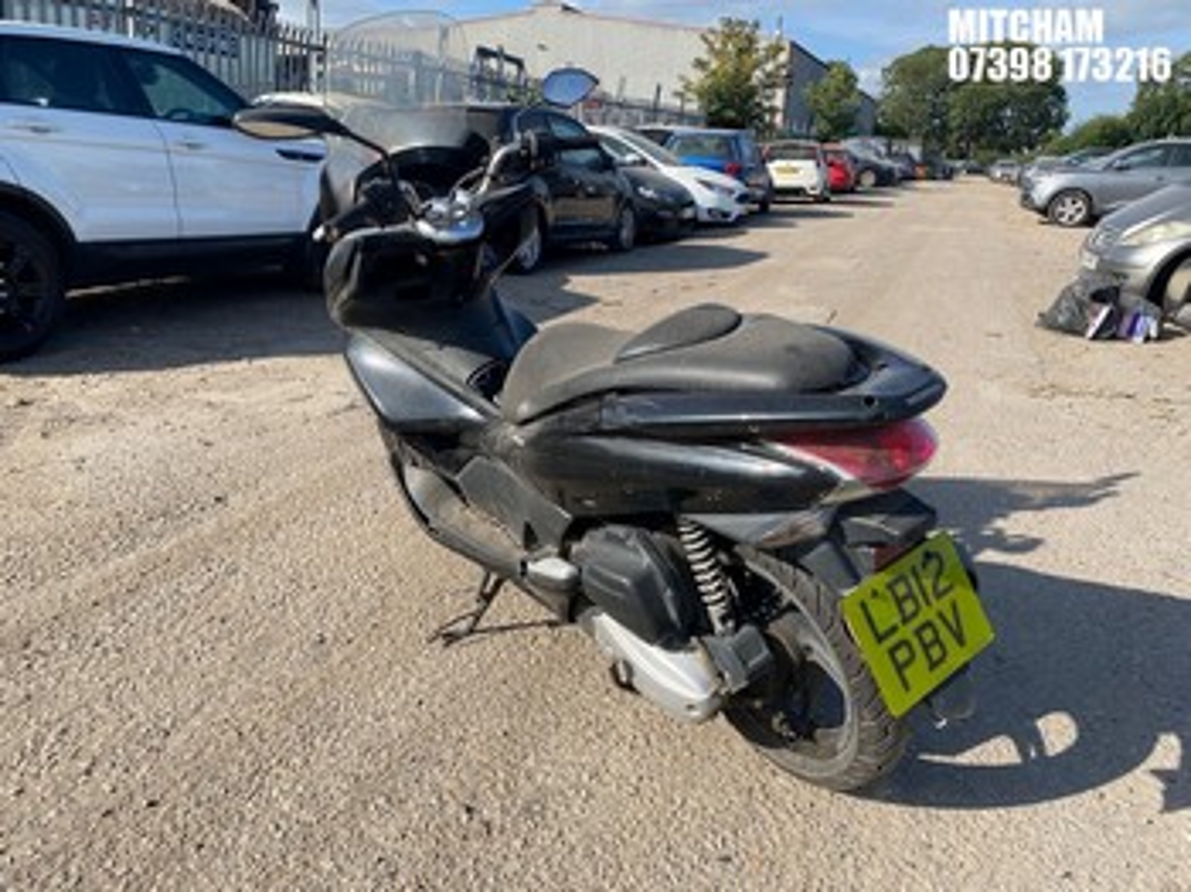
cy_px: 446
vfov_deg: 53.0
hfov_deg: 67.3
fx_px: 894
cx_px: 596
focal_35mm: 26
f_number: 1.8
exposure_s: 1/1653
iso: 32
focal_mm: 4.25
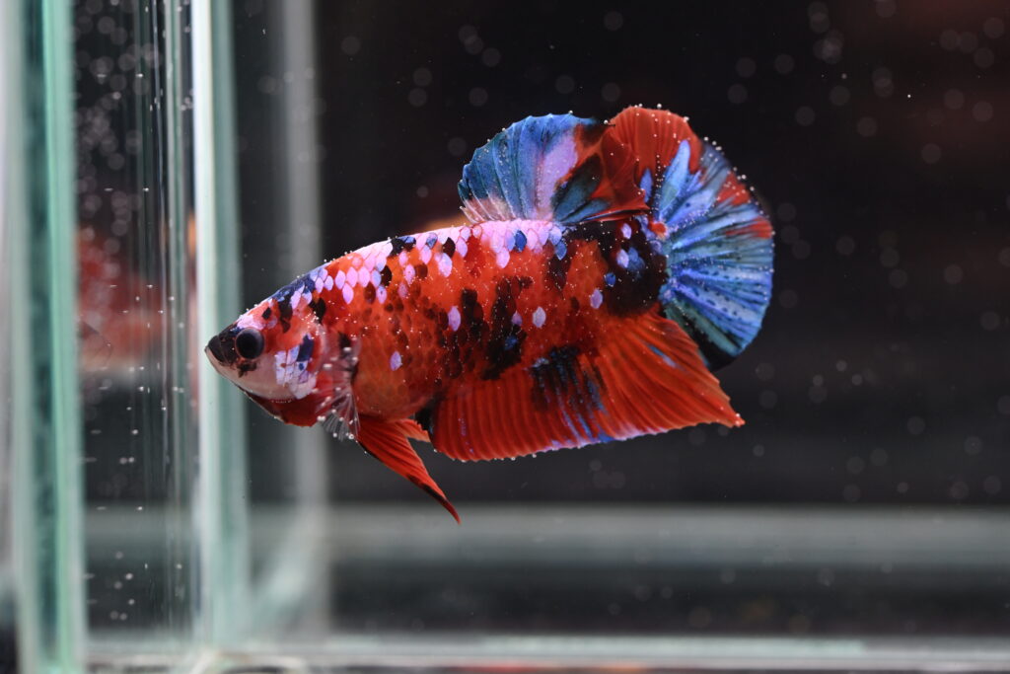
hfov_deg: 33.4
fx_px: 1683
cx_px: 505
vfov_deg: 22.6
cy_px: 337
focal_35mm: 60
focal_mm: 60
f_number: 8
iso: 800
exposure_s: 1/200
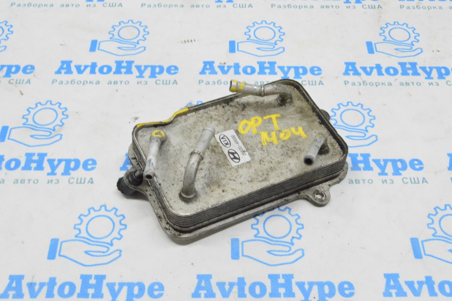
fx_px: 602
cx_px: 226
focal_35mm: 48
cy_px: 150
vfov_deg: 28.0
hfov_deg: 41.1
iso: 6400
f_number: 20
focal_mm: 32
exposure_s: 1/20
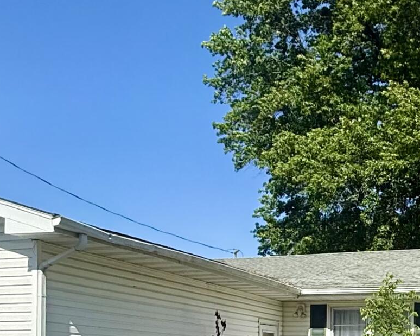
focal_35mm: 53
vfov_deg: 27.3
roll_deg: -0.7
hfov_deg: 33.8
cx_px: 364
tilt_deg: +3.1
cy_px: 322
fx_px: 659
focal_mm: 2.22
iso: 50
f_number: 2.2
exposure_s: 1/1848
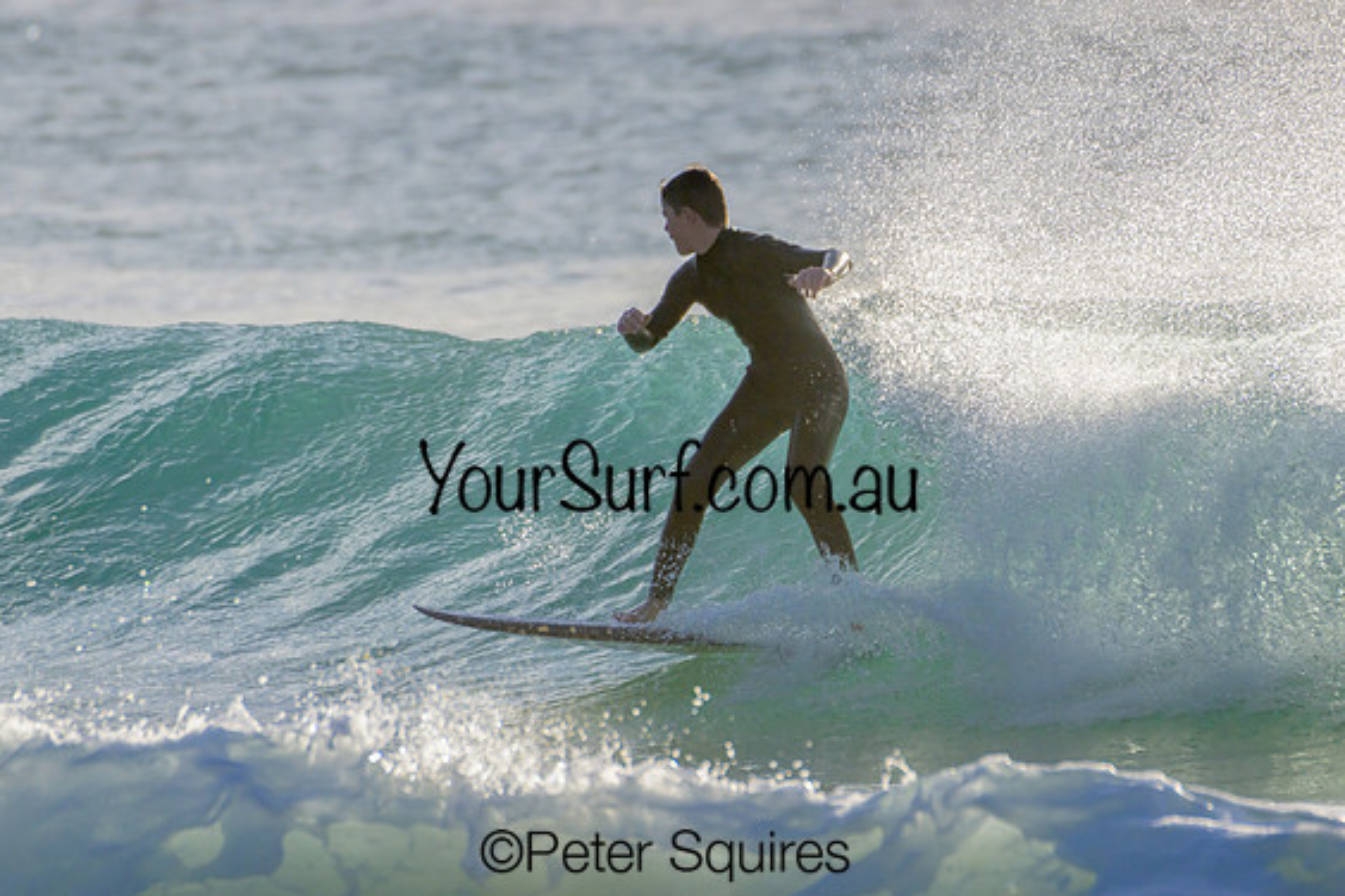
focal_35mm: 1029
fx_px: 38442
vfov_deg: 1.3
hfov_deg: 2.0
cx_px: 665
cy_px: 456
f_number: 11
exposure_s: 1/2000
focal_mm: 1000
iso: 720
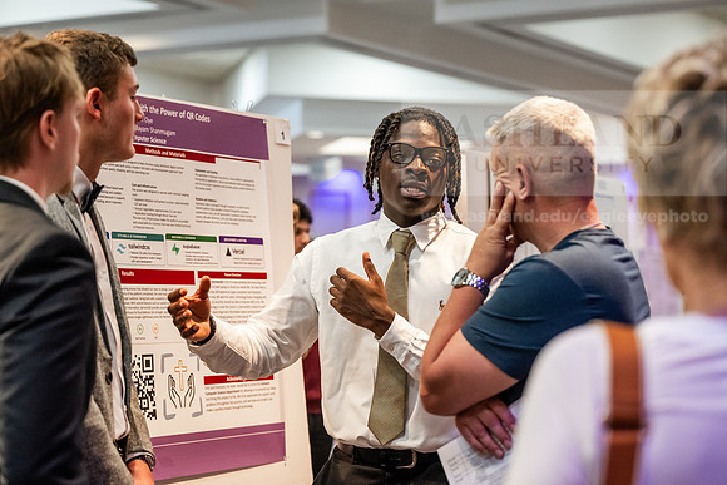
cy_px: 242
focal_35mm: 77
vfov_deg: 17.7
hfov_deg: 26.3
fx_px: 1555
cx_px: 364
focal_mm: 77
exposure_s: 1/200
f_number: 3.5
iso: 4000
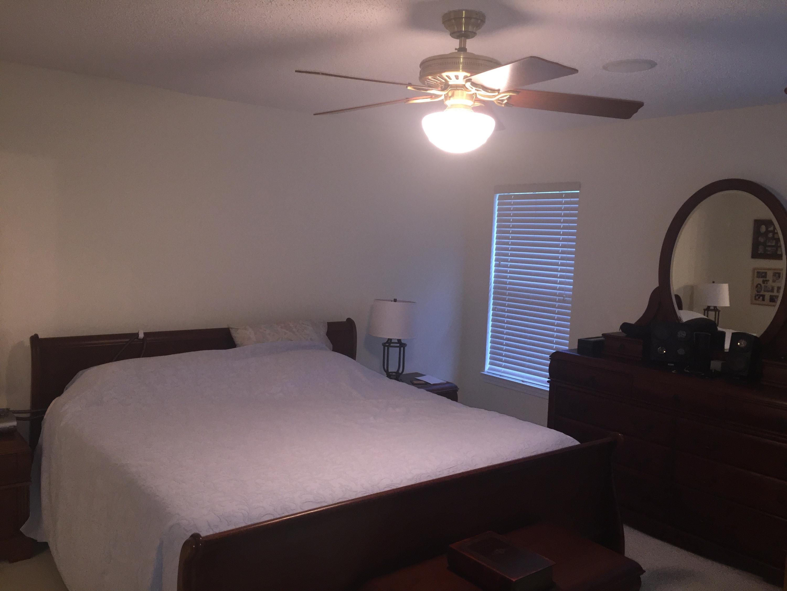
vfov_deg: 48.2
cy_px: 296
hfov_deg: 61.7
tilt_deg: -5.5
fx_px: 659
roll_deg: -3.3
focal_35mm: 29
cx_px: 394
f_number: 2.2
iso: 100
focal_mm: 4.15
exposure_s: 1/30
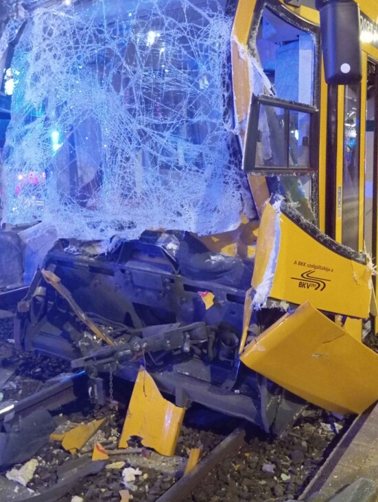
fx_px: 567
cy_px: 186
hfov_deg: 36.9
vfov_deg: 47.3
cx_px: 193
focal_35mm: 39
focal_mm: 4.22
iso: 3164
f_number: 1.8
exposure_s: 1/17
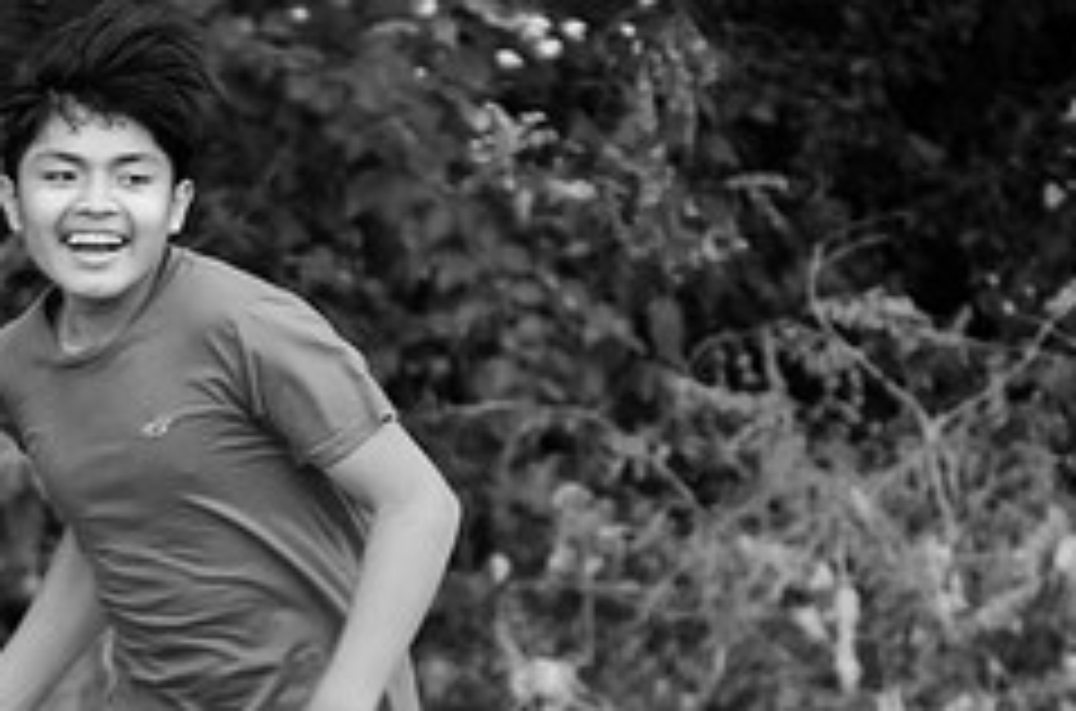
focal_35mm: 729
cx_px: 392
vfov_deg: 1.9
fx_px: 21731
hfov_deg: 2.8
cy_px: 320
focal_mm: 200
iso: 400
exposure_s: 1/250
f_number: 5.6
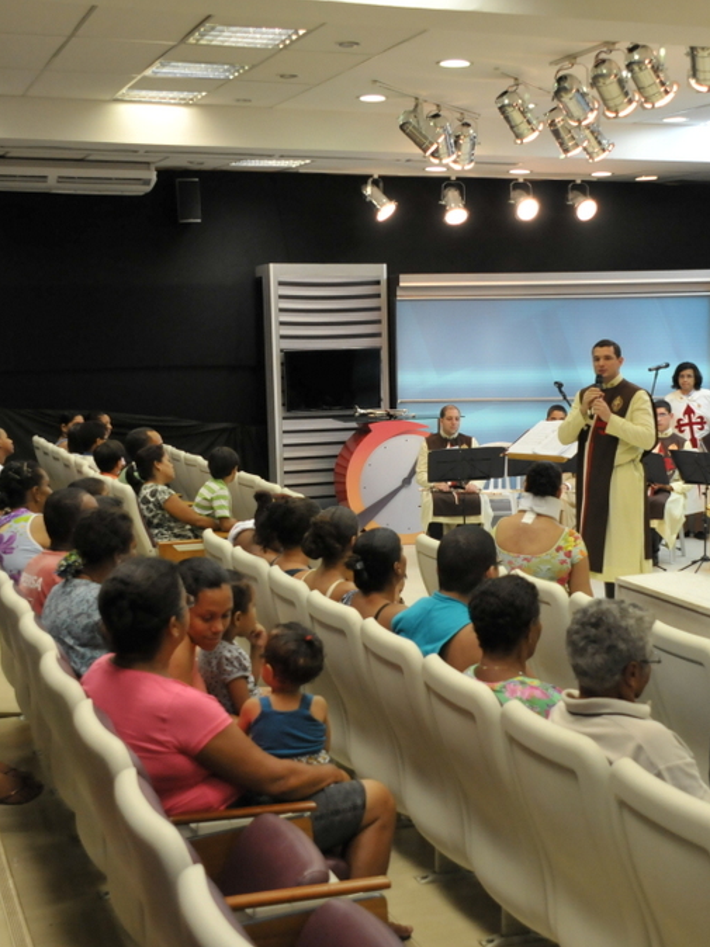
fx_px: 1498
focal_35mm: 55
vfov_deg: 35.1
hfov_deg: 26.6
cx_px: 432
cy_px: 475
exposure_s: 1/80
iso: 800
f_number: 4.5
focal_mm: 25
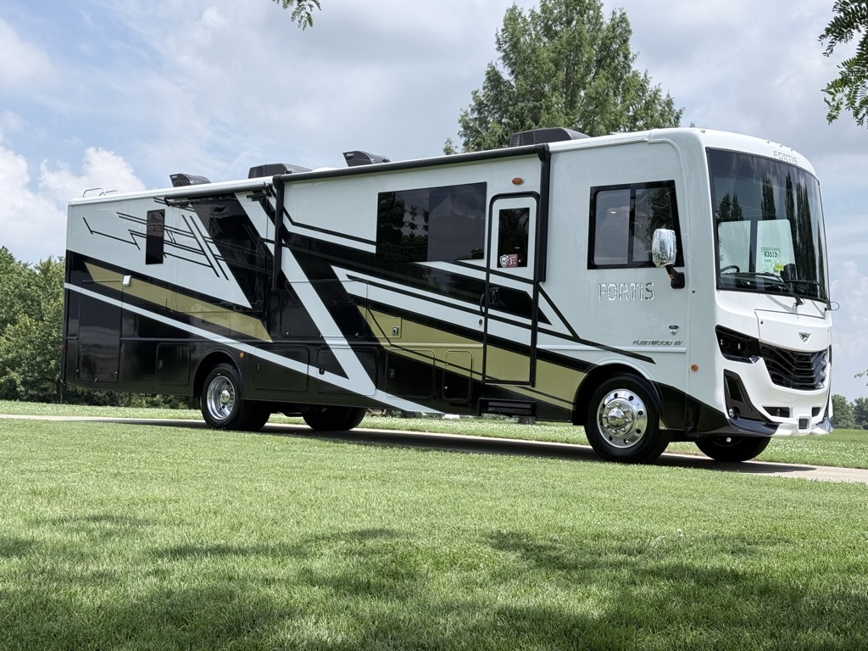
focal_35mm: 48
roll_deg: -0.6
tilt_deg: +3.9
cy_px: 326
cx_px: 434
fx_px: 1204
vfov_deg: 30.3
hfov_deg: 39.7
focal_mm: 6.76
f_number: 1.78
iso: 64
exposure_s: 1/3891
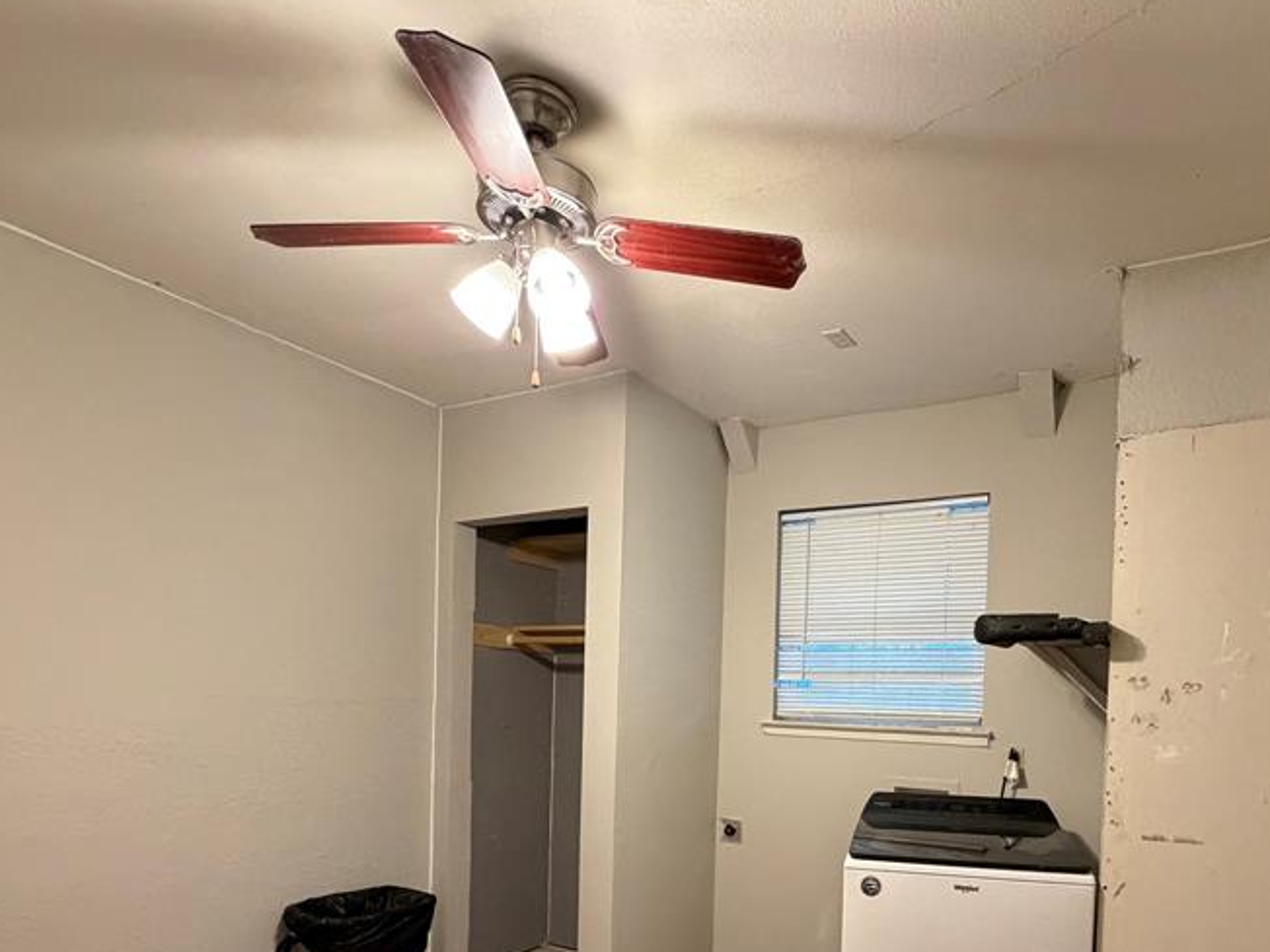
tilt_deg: -2.0
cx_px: 769
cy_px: 726
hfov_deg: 75.4
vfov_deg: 57.6
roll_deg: -1.3
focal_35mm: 22
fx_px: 807
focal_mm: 2.22
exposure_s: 1/60
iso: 640
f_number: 2.2
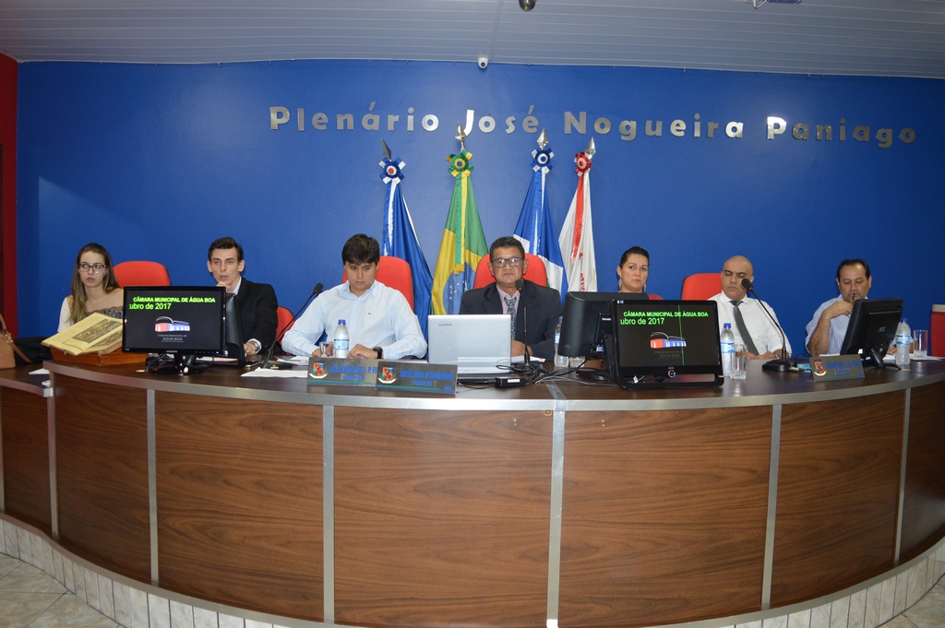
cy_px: 314
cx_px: 472
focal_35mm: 27
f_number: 3.5
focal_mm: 18
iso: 800
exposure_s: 1/30
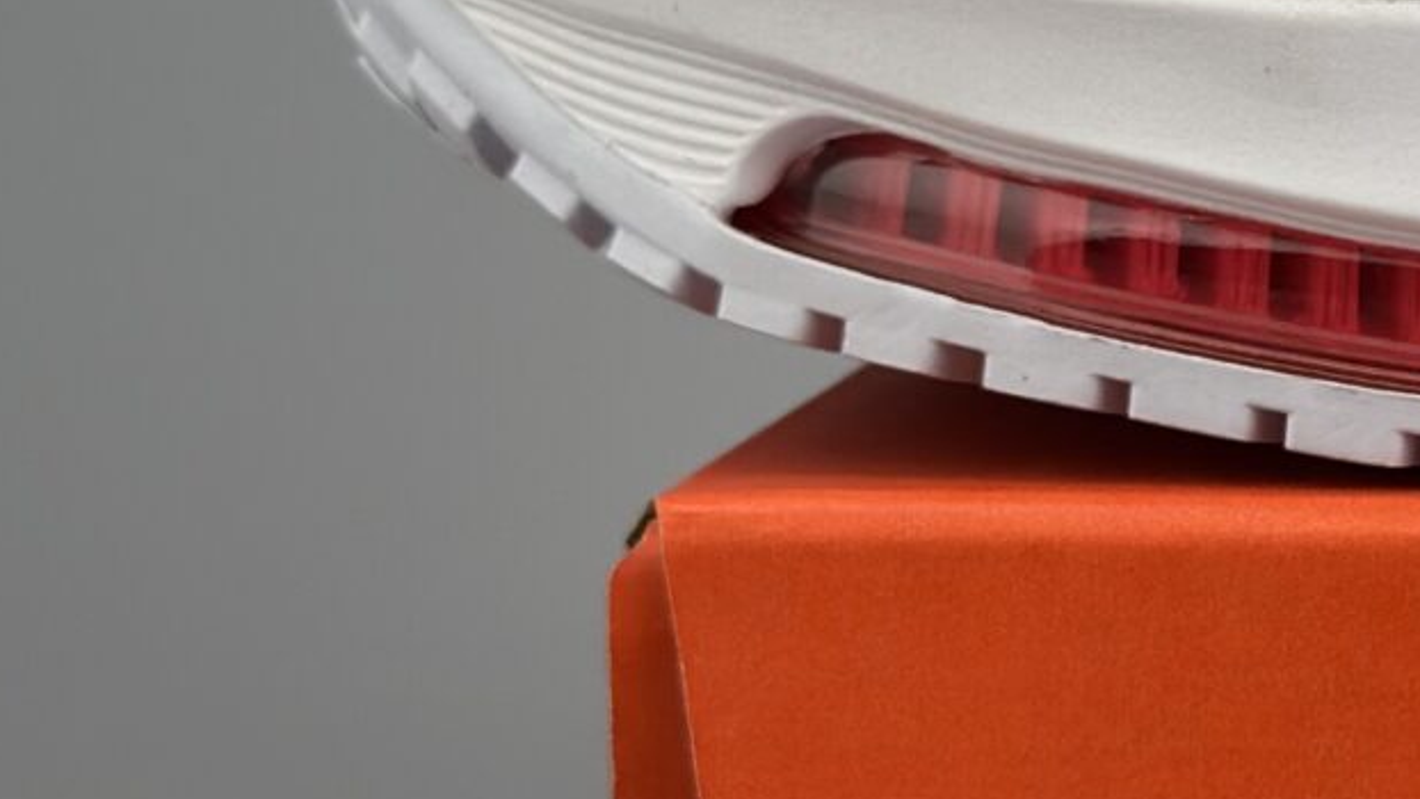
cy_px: 340
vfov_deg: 7.7
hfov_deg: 12.8
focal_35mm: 157
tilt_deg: -8.1
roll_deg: -0.4
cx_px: 2249
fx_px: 5912
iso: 100
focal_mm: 6.76
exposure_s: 1/785
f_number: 1.78
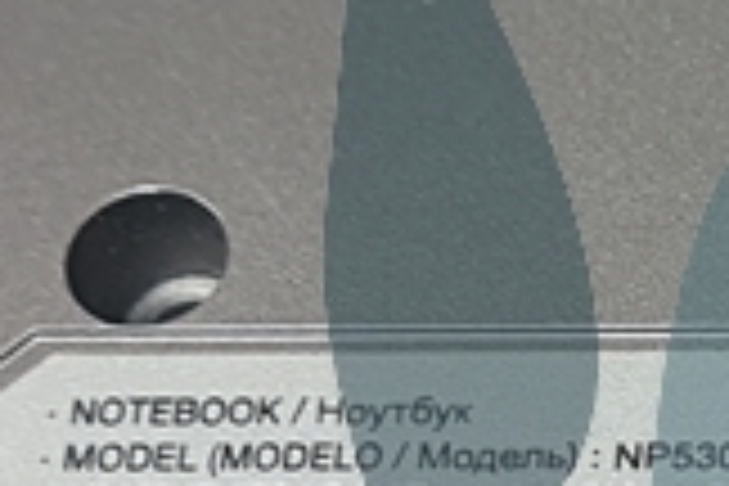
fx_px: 3402
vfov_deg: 8.1
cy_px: 554
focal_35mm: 168
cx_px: 1130
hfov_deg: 11.7
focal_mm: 4.2
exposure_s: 1/50
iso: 50
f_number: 1.7
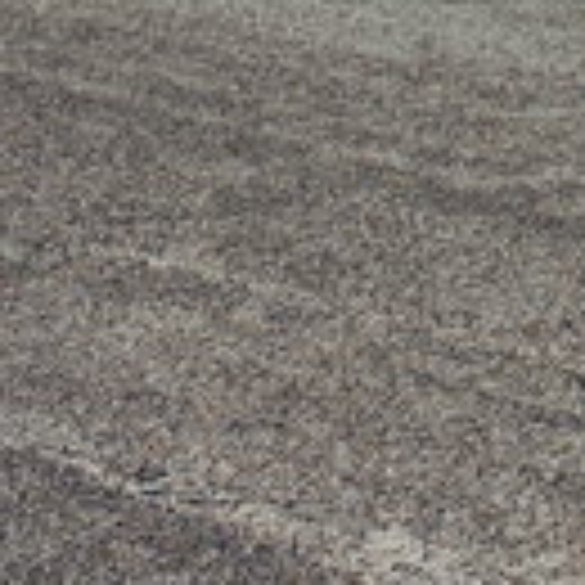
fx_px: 4856
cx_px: 2232
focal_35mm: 254
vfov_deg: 6.6
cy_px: -727
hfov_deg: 5.9
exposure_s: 1/160
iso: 100
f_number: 7.1
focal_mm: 38
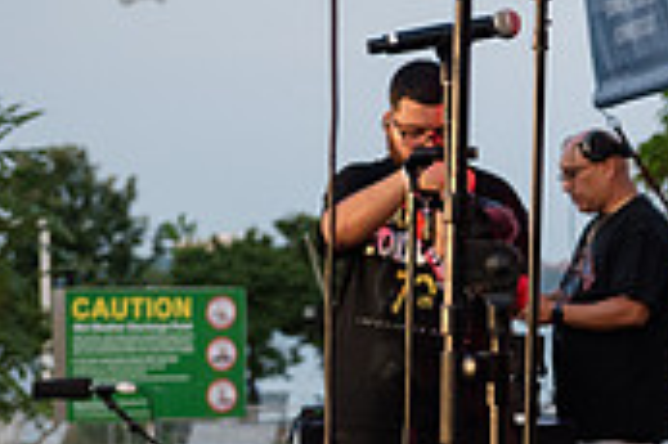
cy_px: 496
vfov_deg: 6.9
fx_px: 3652
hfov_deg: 10.2
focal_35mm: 197
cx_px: 888
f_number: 4
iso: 2000
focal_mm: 58
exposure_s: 1/640
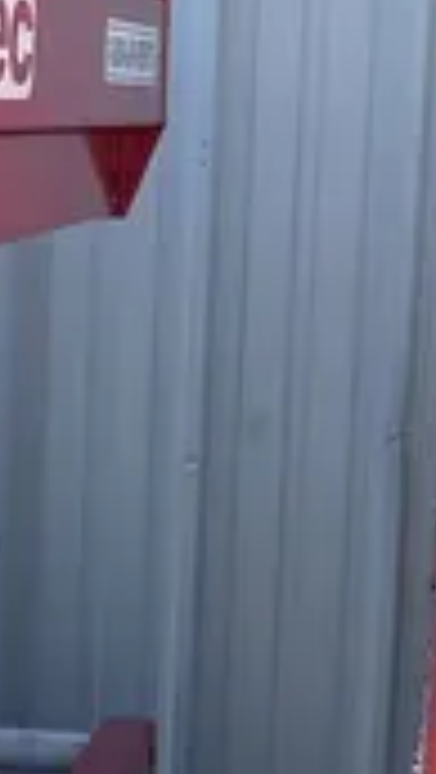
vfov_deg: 17.5
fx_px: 2482
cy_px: 686
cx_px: -580
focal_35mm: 121
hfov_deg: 9.1
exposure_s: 1/830
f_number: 1.6
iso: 50
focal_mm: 5.96
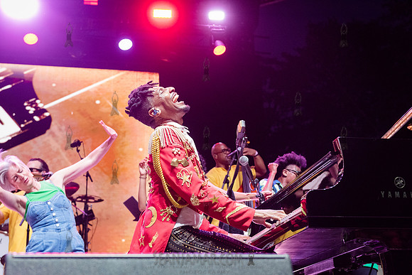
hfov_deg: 34.5
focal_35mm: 58
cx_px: 206
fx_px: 664
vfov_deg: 23.4
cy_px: 138
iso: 6400
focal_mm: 58
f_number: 4
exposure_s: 1/400
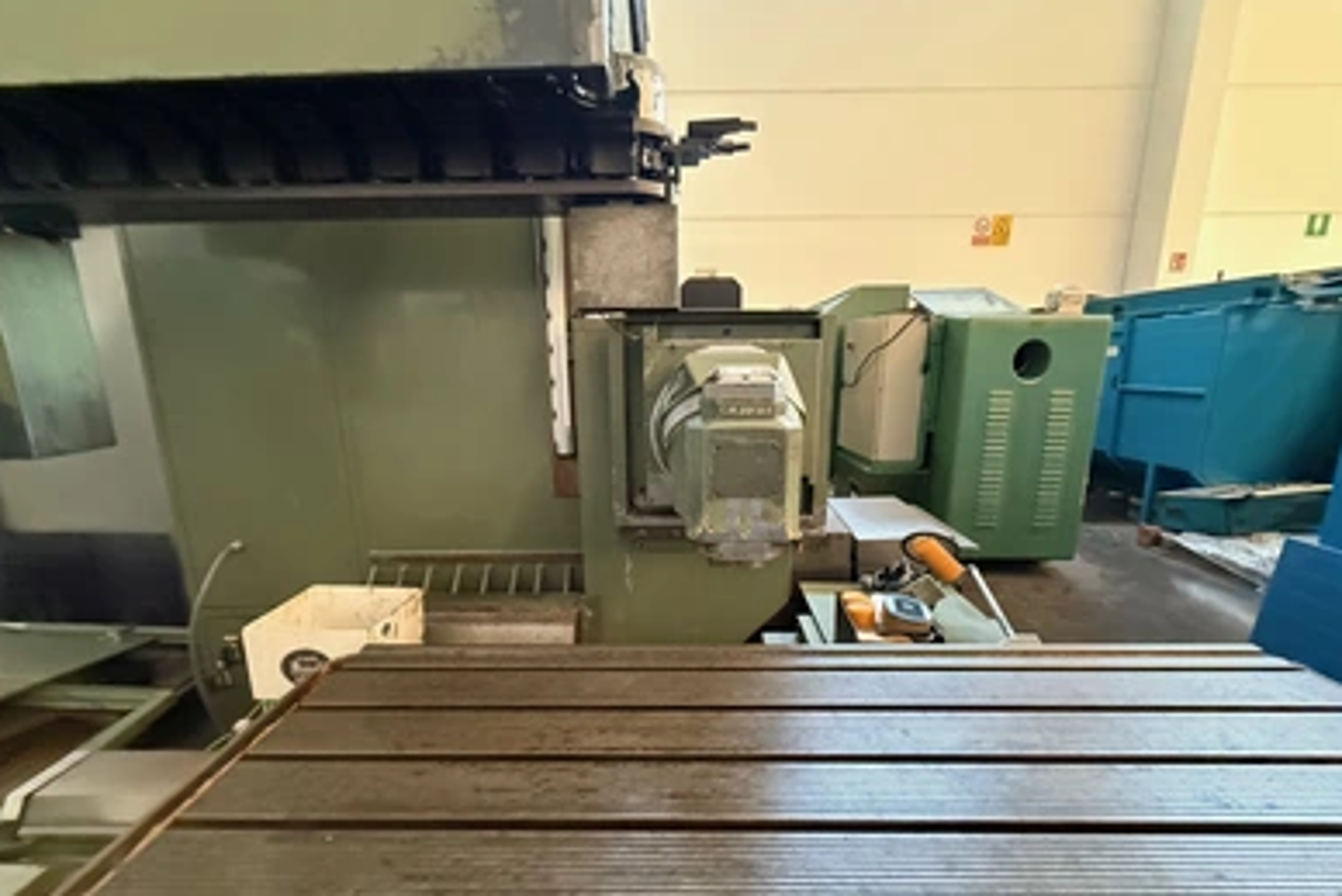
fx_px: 559
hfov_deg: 100.4
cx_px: 668
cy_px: 477
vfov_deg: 77.3
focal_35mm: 15
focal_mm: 2.22
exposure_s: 1/60
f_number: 2.2
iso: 1250
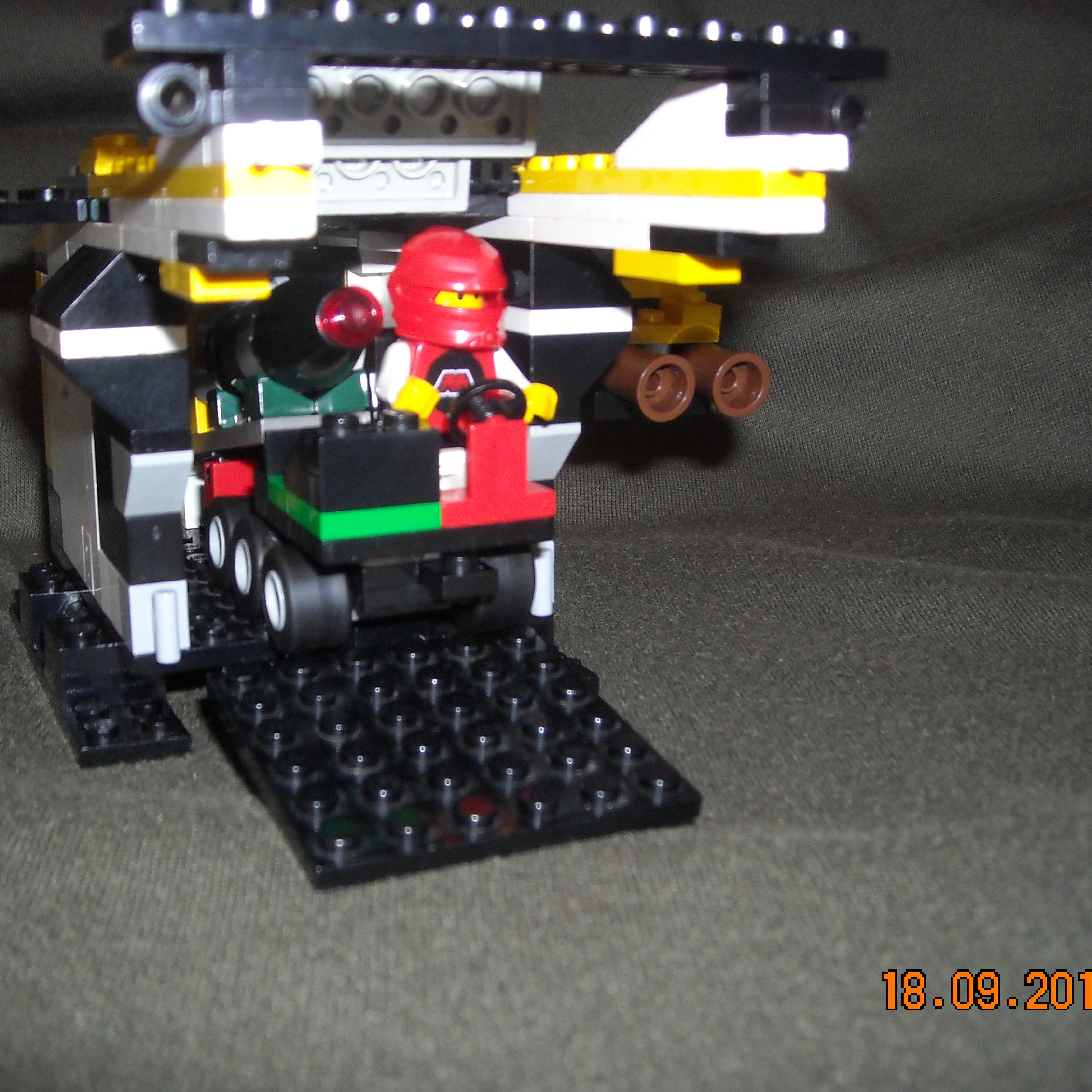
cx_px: 445
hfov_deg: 39.9
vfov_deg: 40.0
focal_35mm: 42
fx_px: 1499
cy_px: 551
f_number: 5.6
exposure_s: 1/60
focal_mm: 5.7
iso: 200
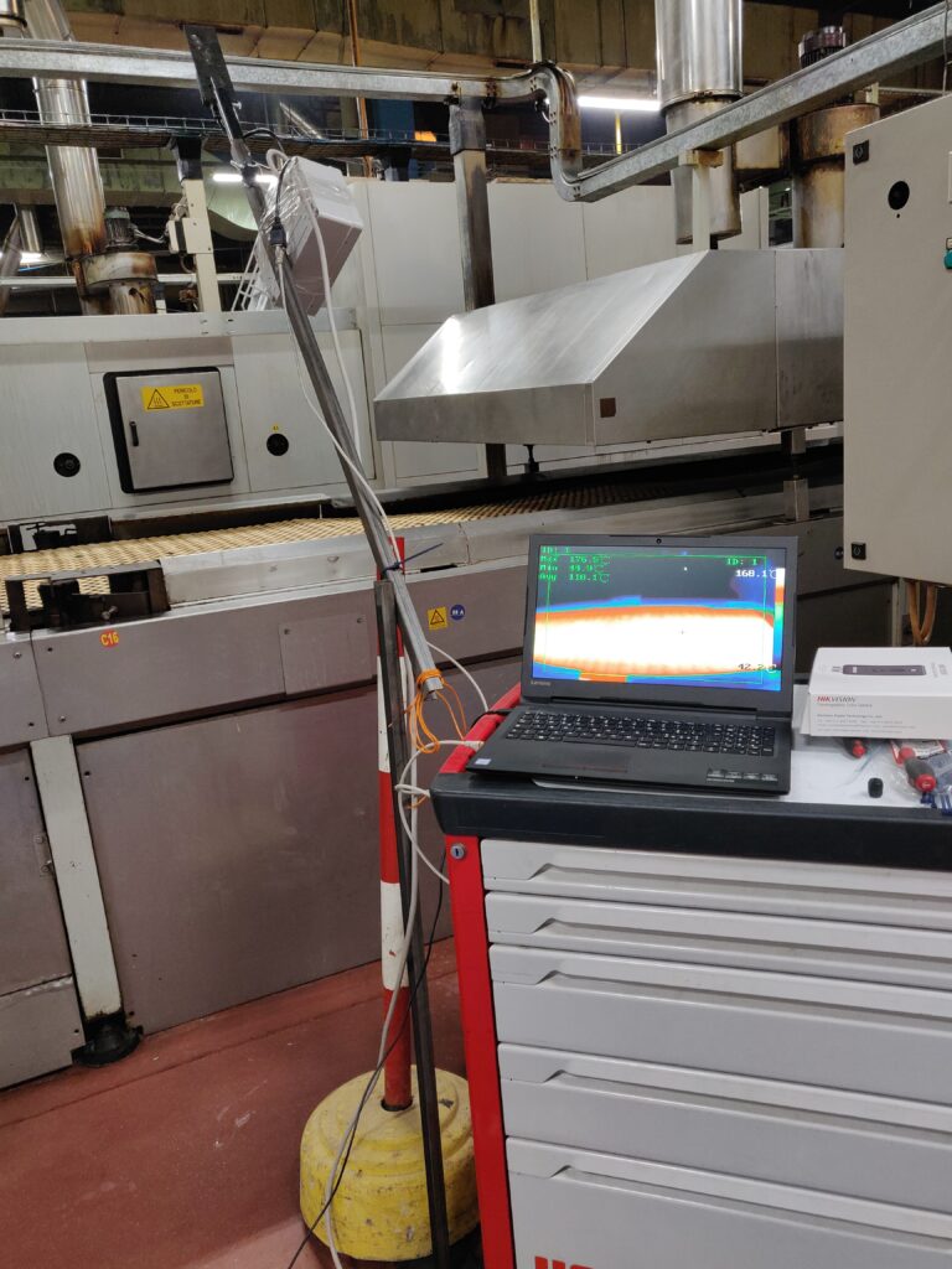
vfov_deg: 69.4
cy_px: 634
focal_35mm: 25
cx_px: 476
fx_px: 917
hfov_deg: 54.9
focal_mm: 4.25
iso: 400
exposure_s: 1/33
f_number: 1.7
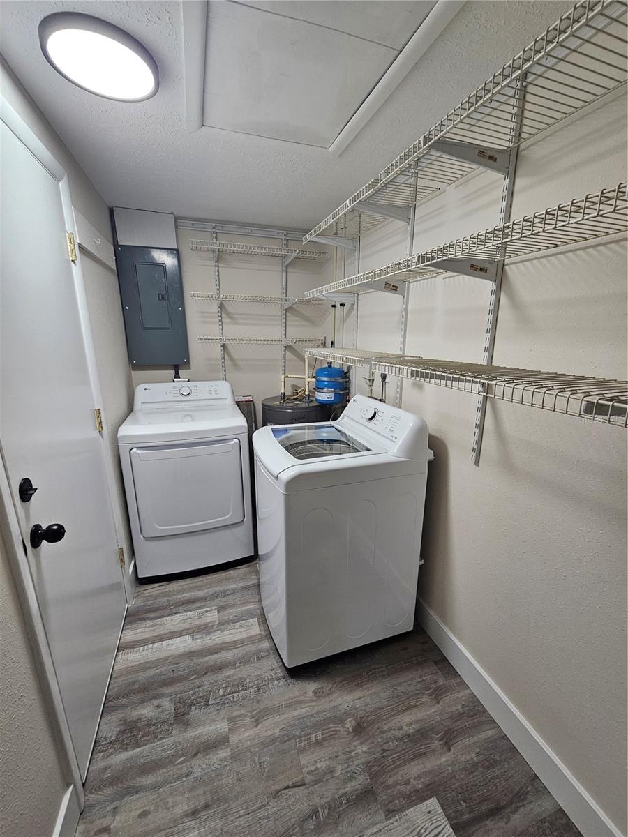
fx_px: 314
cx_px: 314
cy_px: 418
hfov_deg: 89.9
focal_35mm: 13
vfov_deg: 106.2
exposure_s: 1/60
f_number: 2.2
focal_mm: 2.2
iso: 125
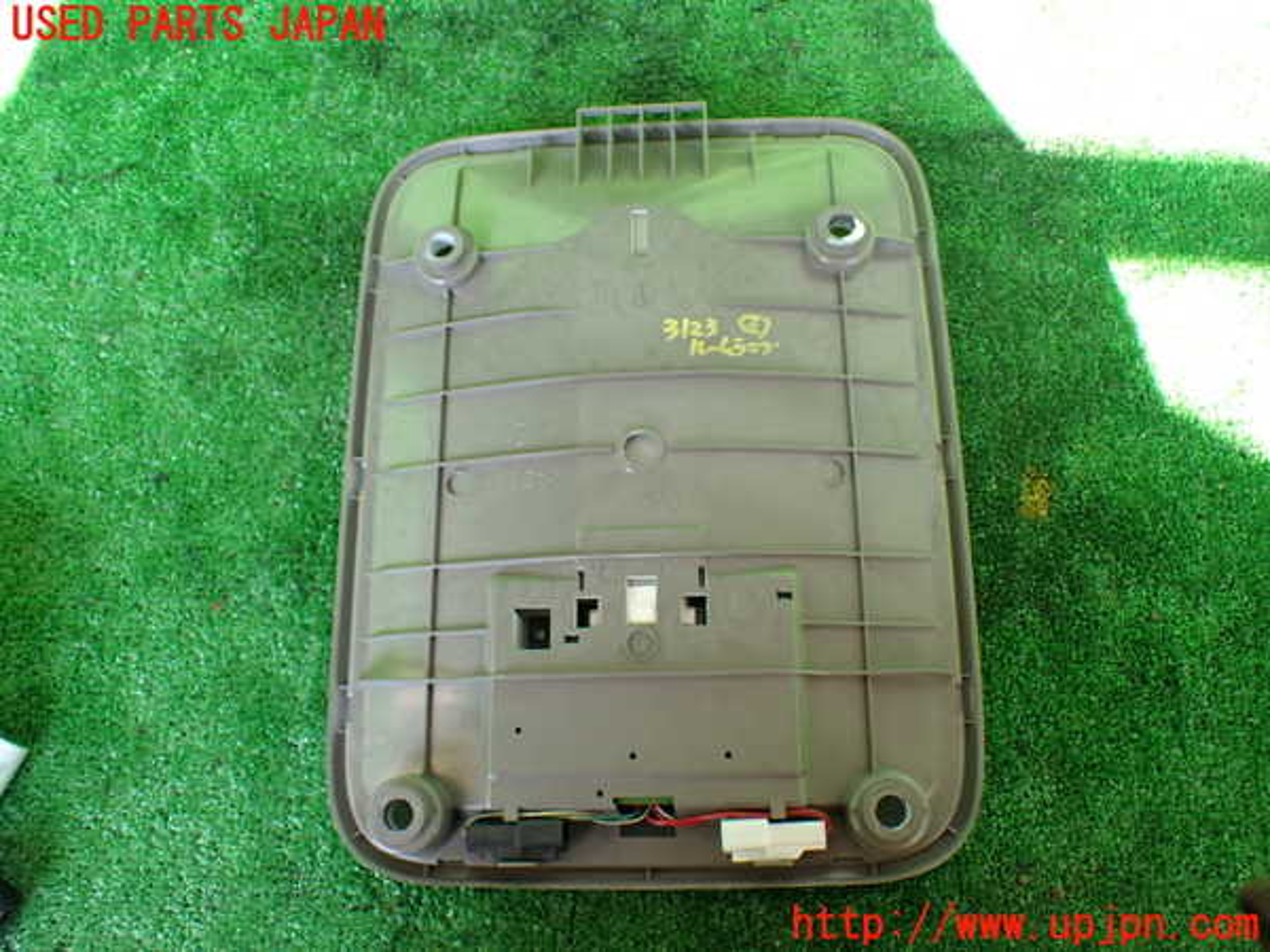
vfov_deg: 46.8
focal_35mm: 30
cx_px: 635
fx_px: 1101
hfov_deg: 60.0
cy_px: 476
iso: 250
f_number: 2.3
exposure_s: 1/125
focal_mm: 5.4
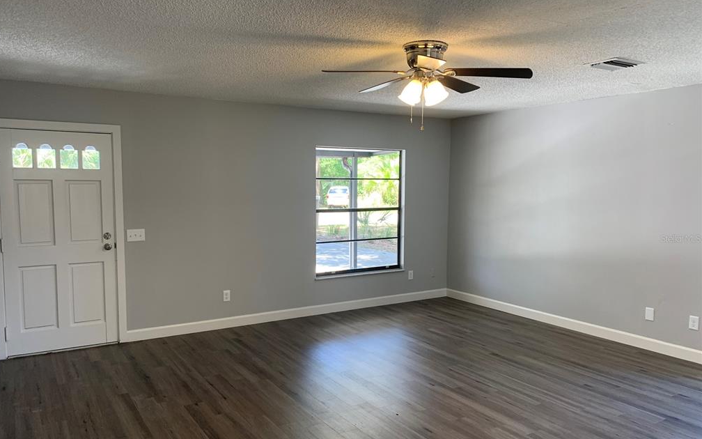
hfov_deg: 66.5
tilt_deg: -6.3
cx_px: 346
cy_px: 238
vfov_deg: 44.5
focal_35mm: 28
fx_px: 536
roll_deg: -0.3
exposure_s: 1/60
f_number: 1.8
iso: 80
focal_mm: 4.25
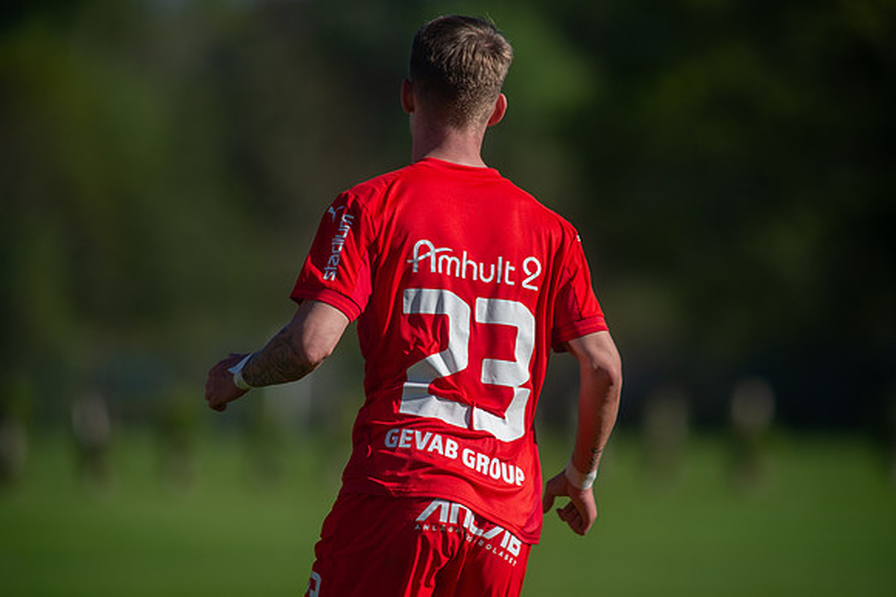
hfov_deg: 4.9
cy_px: 298
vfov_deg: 3.3
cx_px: 448
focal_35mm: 420
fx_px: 10447
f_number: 4
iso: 125
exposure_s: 1/1600
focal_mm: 420
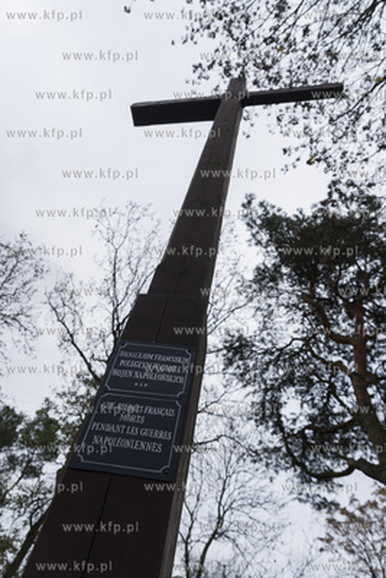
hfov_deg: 53.2
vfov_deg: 73.7
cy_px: 289
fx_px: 386
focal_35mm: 24
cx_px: 193
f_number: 4
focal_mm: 24
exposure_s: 1/640
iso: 400
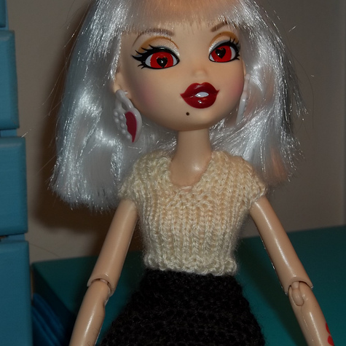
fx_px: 848
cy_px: 173
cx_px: 153
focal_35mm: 75
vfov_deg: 23.1
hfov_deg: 23.0
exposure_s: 1/80
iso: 64
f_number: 4
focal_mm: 11.3
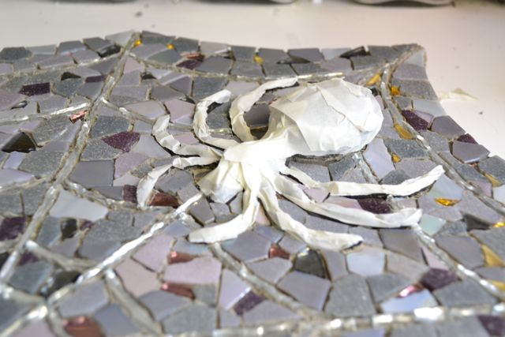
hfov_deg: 46.4
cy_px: 168
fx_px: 589
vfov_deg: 31.9
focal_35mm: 42
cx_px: 252
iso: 400
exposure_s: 1/30
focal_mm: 28
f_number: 5
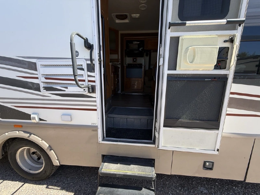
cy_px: 98
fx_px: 105
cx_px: 130
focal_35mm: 14
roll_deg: +0.5
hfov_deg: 102.1
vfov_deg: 85.7
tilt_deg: -9.9
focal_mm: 2.22
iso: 50
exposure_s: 1/416
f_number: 2.2
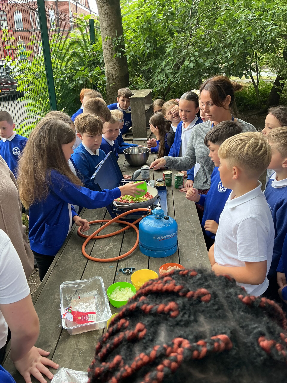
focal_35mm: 29
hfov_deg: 48.2
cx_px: 144
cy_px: 192
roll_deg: +0.2
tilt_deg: -24.1
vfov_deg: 61.7
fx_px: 321
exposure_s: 1/120
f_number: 1.8
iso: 40
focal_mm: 3
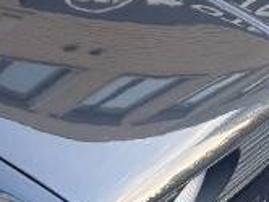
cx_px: -395
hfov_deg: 10.7
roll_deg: -1.7
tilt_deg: -26.6
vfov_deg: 9.3
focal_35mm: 154
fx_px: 1198
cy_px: -150
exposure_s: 1/121
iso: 80
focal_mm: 6.76
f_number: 1.78
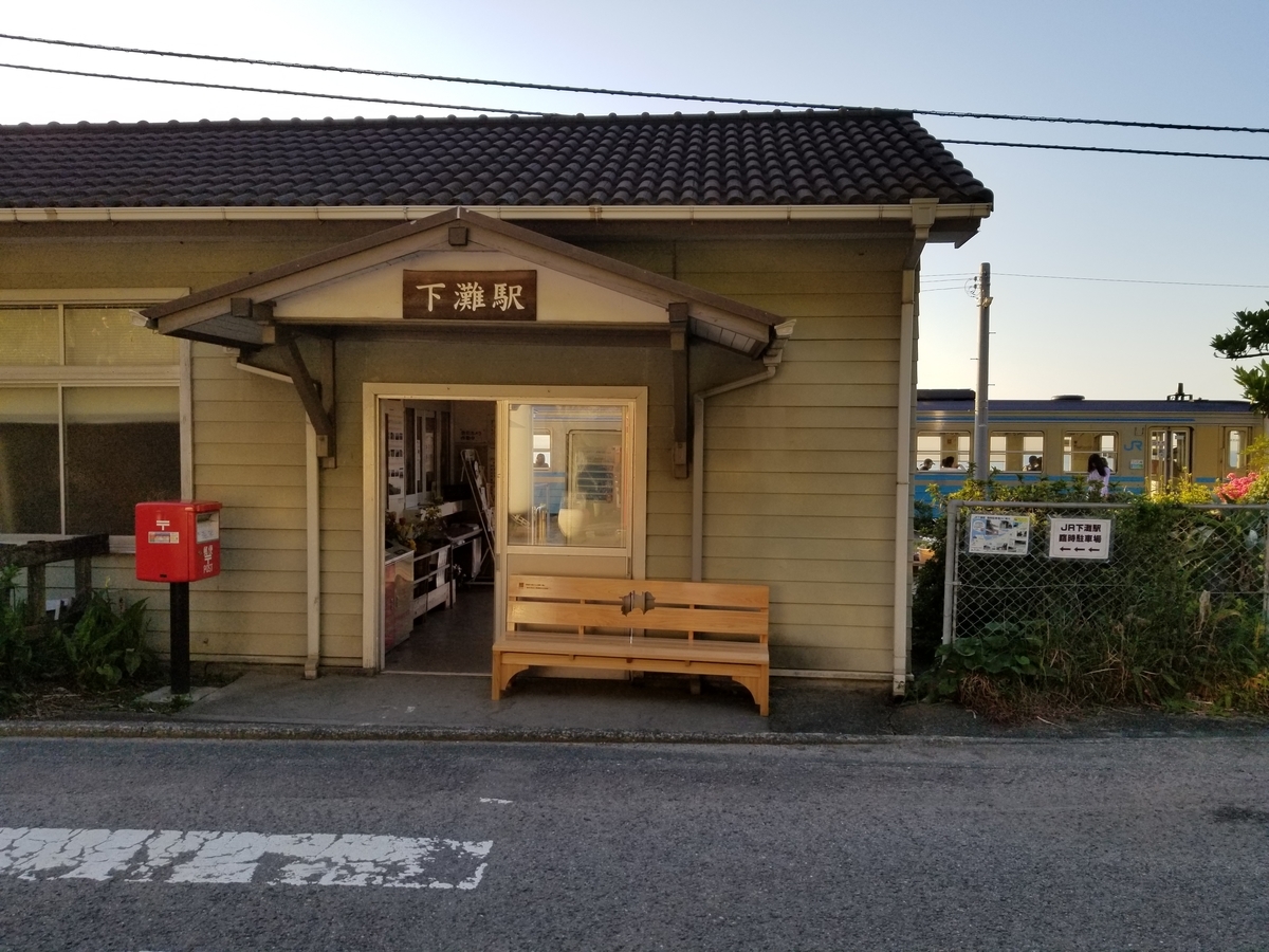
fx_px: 953
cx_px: 634
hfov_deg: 67.3
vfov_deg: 53.1
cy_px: 476
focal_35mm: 26
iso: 50
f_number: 1.7
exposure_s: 1/1041
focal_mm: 4.25
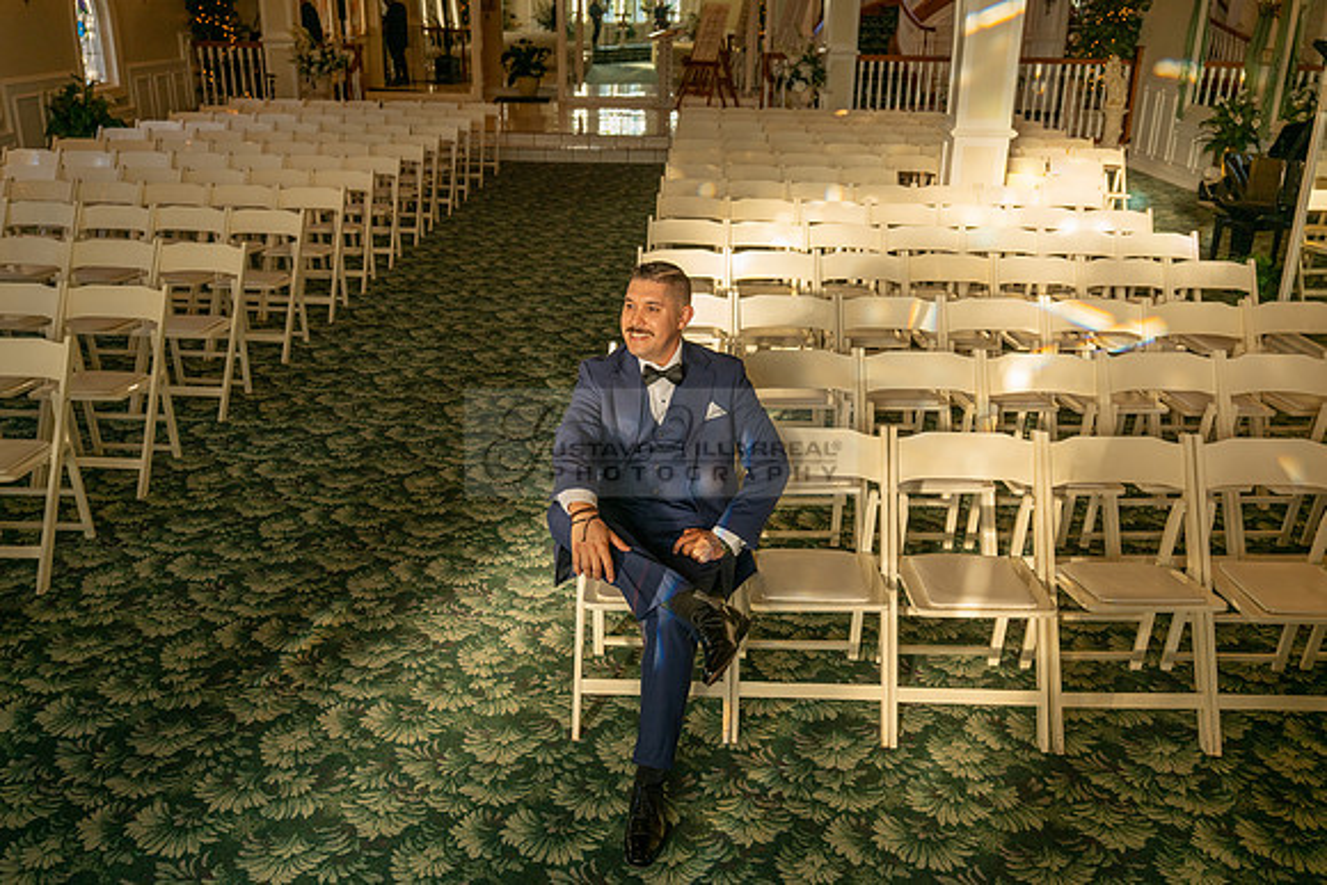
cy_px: 442
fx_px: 1180
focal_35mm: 32
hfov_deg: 58.7
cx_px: 664
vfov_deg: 41.1
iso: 320
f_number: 4.5
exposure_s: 1/250
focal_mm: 32
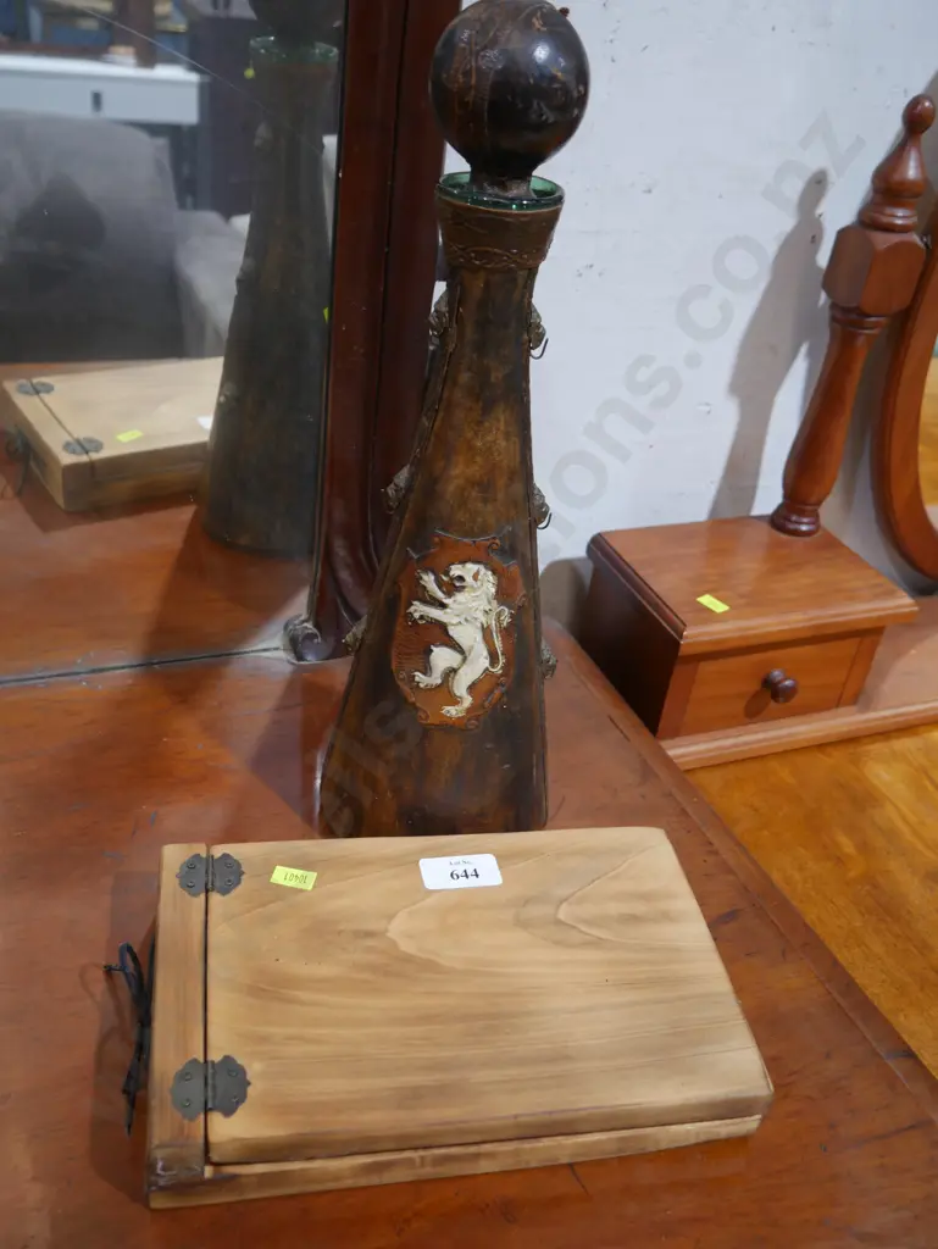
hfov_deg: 44.2
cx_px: 469
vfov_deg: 56.8
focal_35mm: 32
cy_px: 624
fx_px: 1155
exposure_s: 1/60
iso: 500
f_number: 3.6
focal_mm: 16
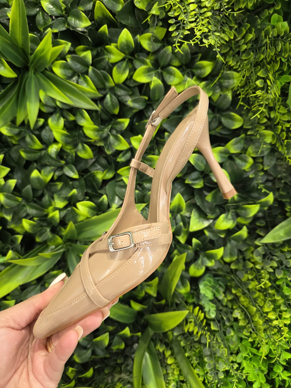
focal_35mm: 23
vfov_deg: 73.9
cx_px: 146
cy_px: 194
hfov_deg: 58.9
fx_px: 258
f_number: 1.7
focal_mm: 6.3
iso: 500
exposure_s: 1/100
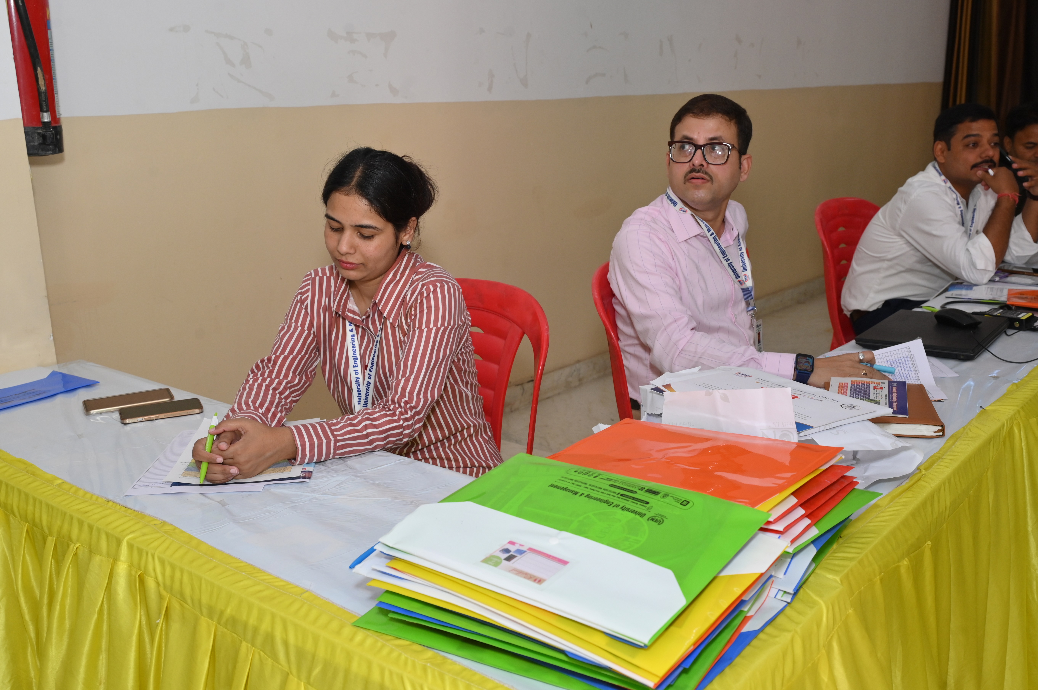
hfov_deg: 55.1
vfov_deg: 38.3
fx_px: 994
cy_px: 345
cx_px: 519
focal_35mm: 34
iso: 800
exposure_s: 1/160
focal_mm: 34.5
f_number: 7.1
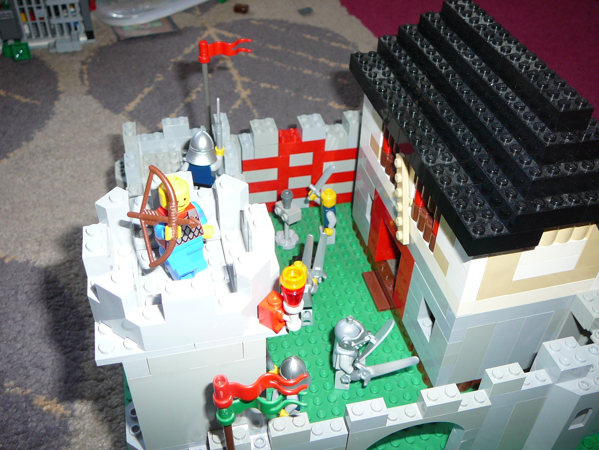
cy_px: 225
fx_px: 606
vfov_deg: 40.7
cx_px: 300
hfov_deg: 52.6
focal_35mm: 35
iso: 100
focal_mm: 5.2
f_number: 2.8
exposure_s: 1/30
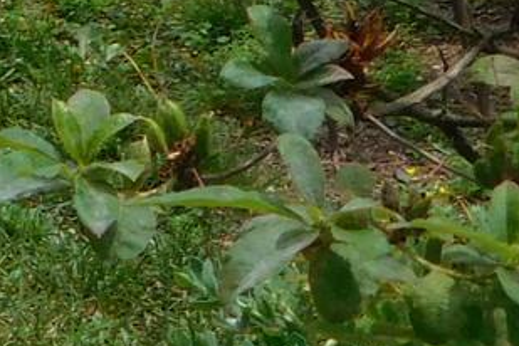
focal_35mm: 248
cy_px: -35
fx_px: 3575
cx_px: -1065
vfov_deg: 5.5
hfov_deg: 7.3
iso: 125
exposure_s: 1/1000
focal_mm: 6.3
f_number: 3.5
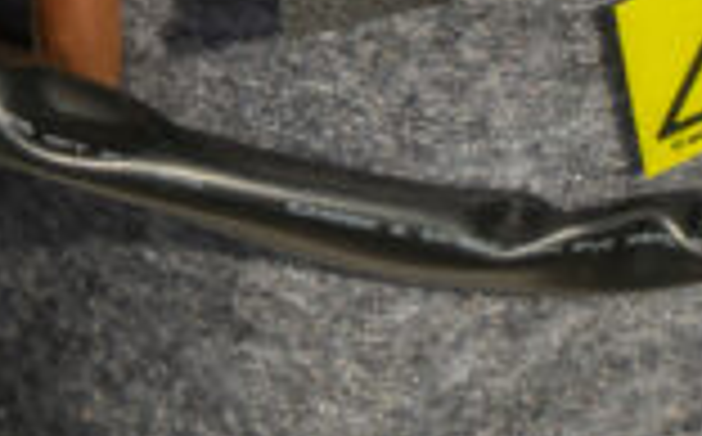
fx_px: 6018
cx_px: 742
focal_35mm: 315
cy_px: -443
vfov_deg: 4.1
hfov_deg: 6.6
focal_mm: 47
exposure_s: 1/125
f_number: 4
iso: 100
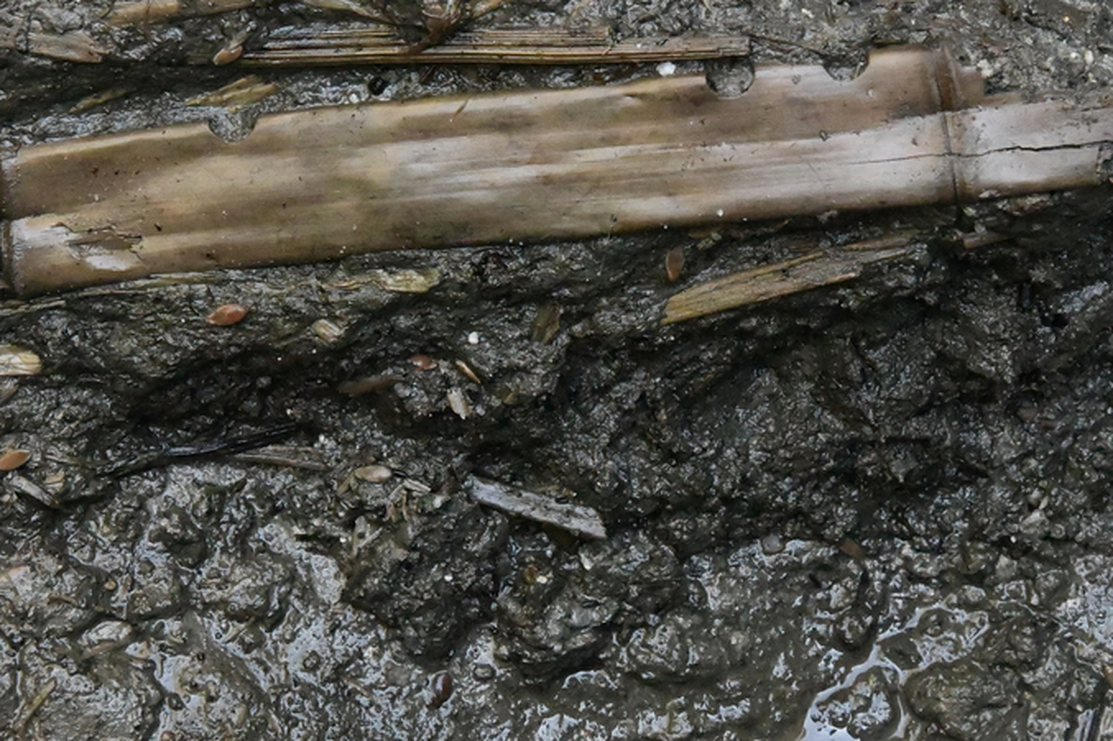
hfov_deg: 20.0
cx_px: 540
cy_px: 101
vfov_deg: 13.3
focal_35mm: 102
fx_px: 3153
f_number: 13
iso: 25600
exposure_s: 1/1250
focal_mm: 48
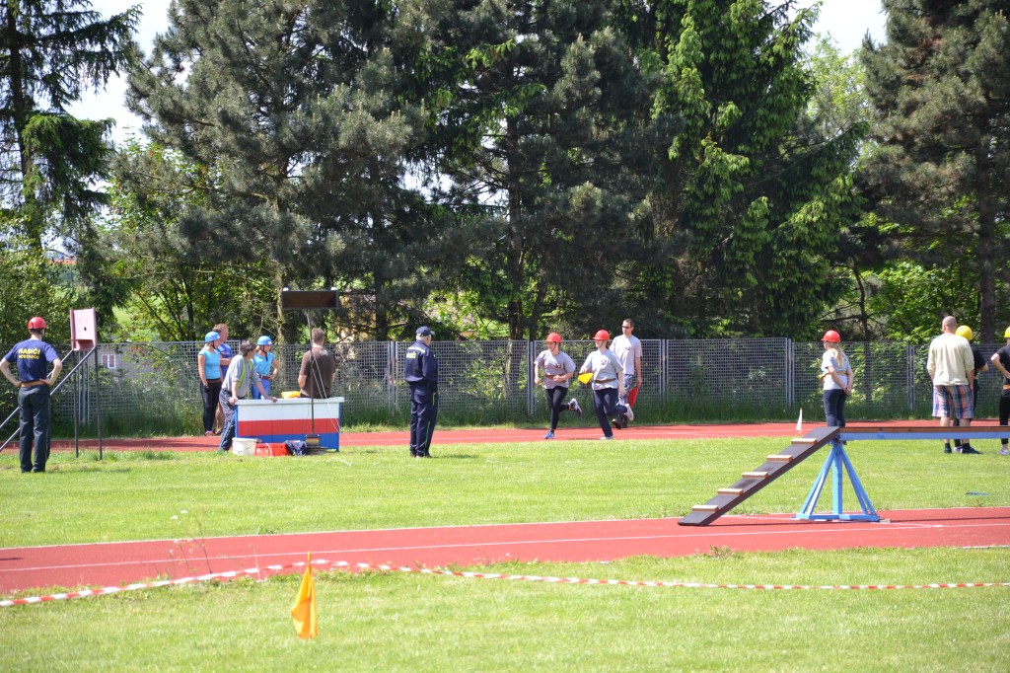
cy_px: 336
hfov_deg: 13.0
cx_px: 505
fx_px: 4417
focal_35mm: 158
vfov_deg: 8.7
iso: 400
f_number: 5.6
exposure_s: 1/500
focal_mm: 105
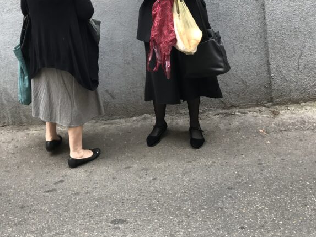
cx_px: 105
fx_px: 457
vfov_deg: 28.1
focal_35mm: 50
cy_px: 29
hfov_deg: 37.8
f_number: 1.8
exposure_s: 1/100
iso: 20
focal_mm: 3.99
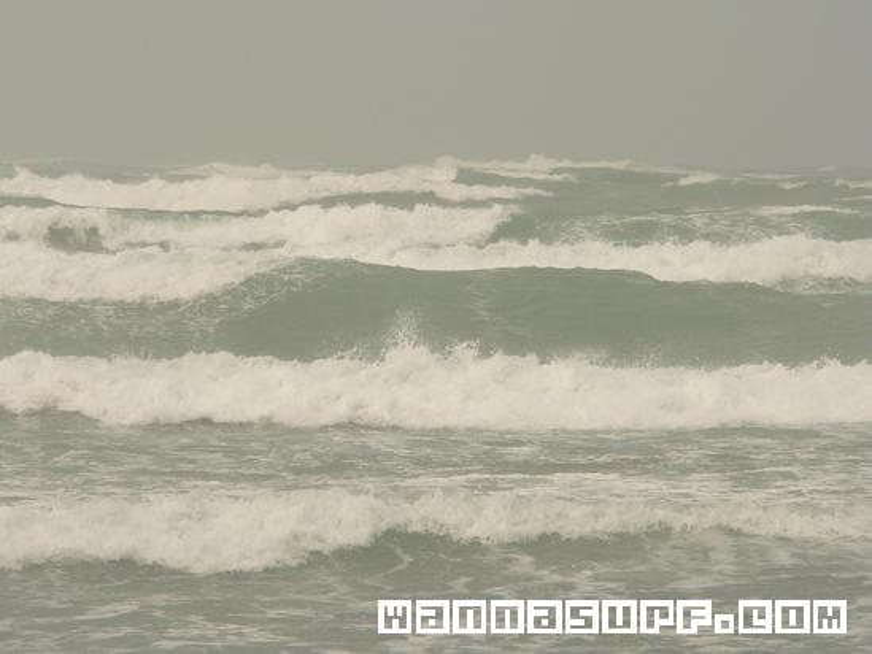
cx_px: 436
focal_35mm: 226
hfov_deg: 8.8
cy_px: 327
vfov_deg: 6.6
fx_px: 5694
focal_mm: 37.6
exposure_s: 1/500
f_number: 5.6
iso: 100
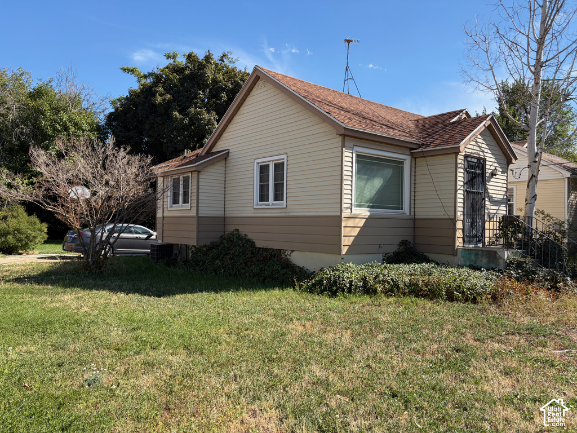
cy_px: 216
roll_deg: -1.1
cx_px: 288
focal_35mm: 26
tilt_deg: +2.0
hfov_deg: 67.3
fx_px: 433
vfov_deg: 53.1
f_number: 1.6
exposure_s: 1/1901
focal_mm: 5.96
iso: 50
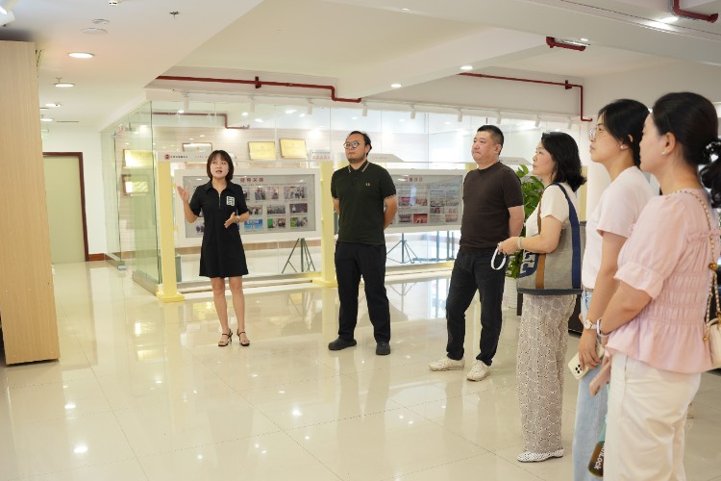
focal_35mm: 32
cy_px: 309
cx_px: 350
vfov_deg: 40.7
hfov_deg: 58.7
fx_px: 641
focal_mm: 24
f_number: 2.8
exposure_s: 1/30
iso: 100
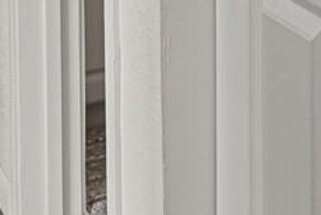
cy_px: -324
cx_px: 461
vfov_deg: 10.0
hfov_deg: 16.1
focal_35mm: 118
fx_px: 1053
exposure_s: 1/20
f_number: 8
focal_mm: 17
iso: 12800
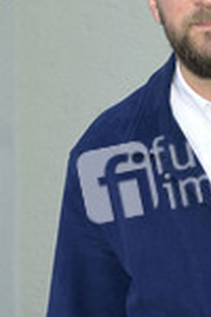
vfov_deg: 15.8
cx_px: 247
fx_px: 1125
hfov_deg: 10.5
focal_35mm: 128
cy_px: 279
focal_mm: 48
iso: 400
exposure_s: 1/160
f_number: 5.6
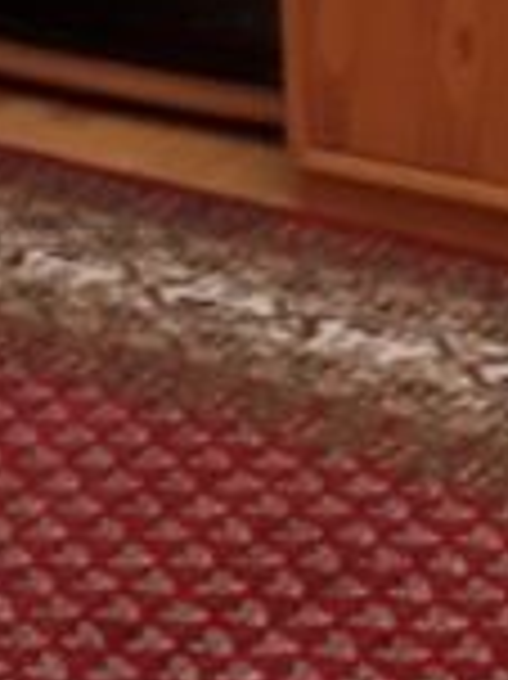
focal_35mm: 143
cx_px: -198
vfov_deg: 13.5
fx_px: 2802
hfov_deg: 10.1
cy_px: -59
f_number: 1.9
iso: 160
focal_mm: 2.91
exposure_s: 1/20
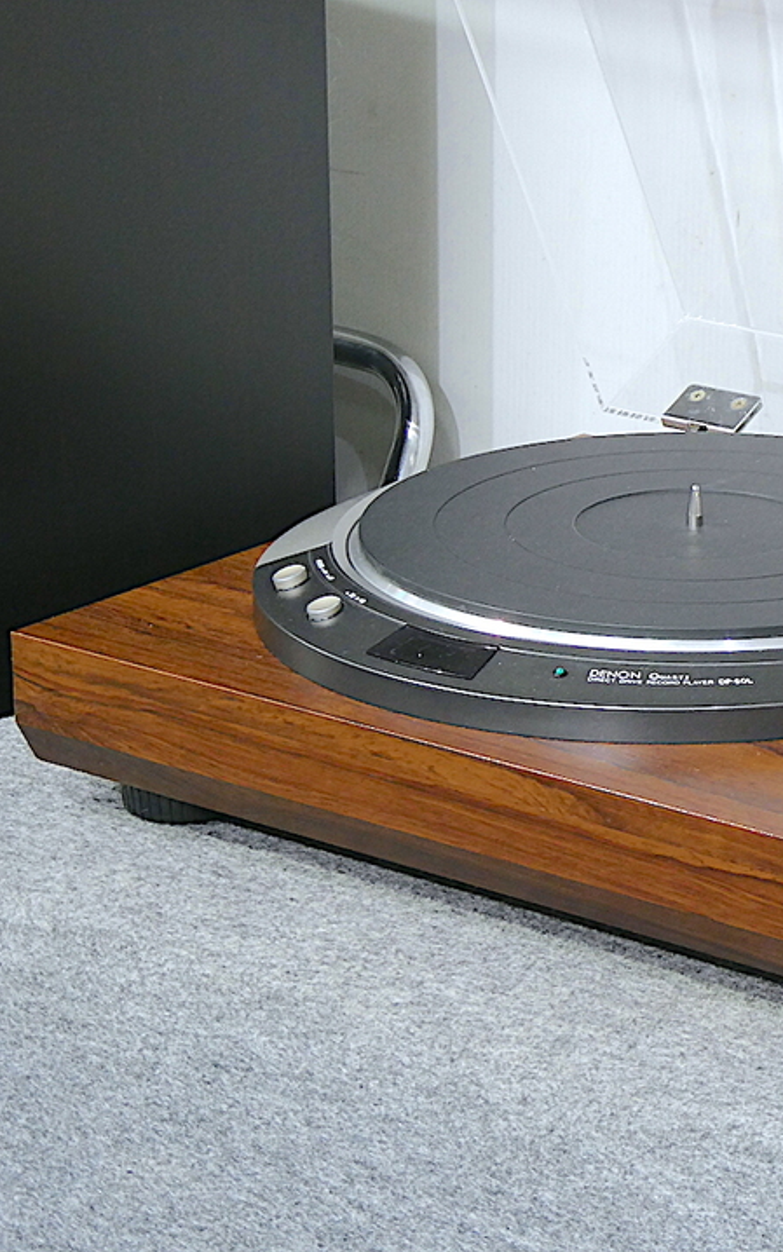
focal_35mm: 112
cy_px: 626
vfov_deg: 18.6
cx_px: 743
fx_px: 3822
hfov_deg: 11.6
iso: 200
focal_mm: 14.1
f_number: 4.7
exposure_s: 1/6
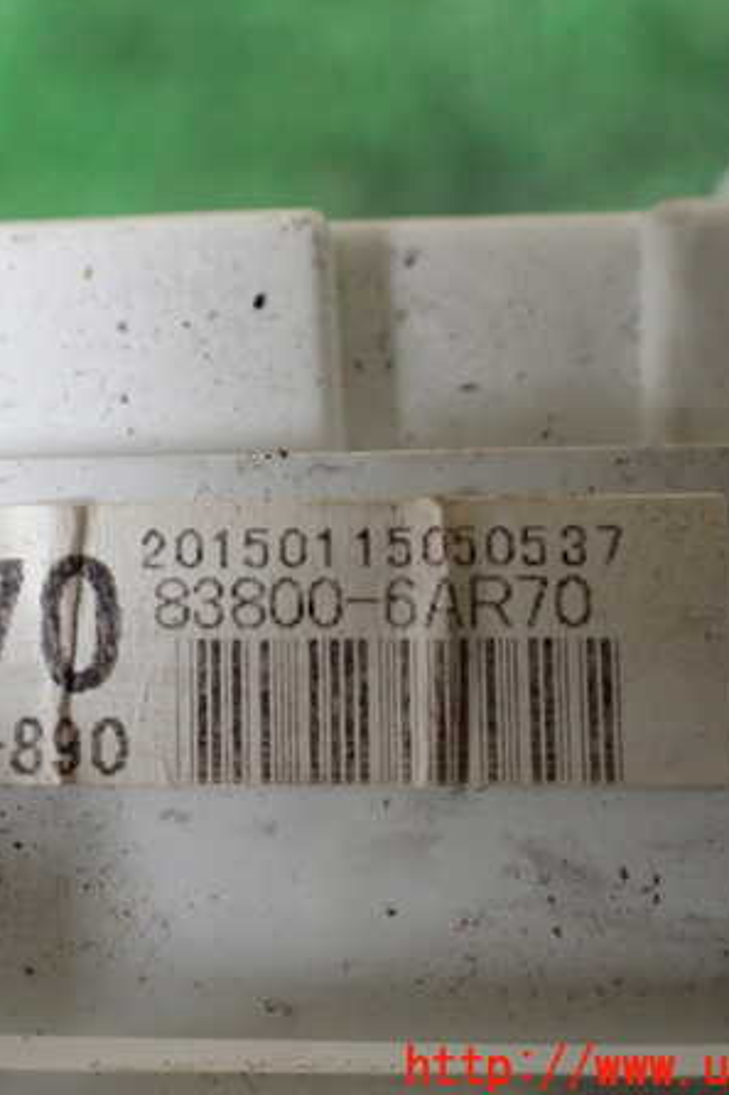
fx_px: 1277
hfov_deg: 31.5
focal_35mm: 42
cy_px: 548
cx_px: 223
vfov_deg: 46.4
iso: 640
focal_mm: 5.4
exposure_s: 1/125
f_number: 2.3
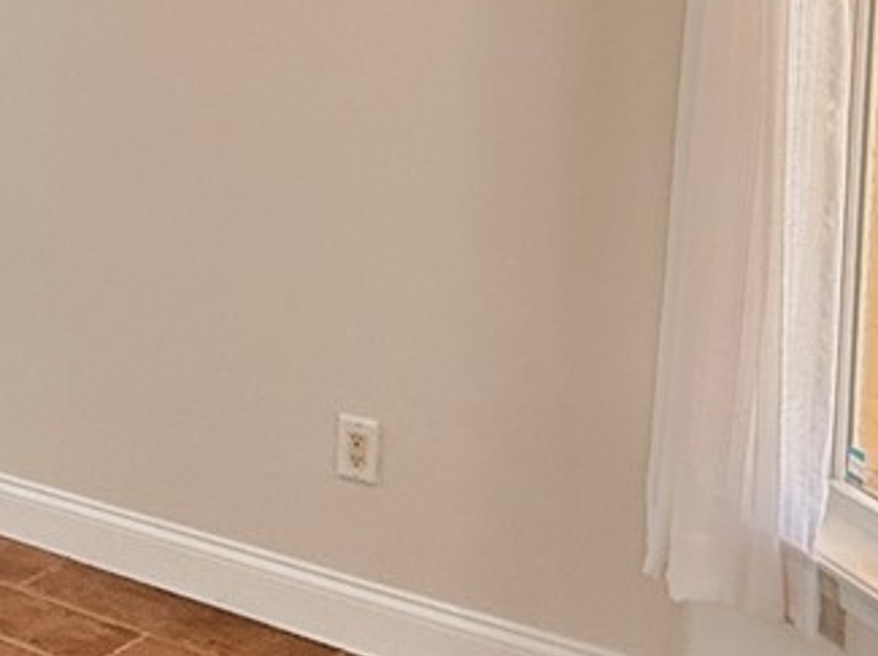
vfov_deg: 20.7
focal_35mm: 69
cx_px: -195
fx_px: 1748
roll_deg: -0.1
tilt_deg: -4.2
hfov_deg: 25.2
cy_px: 32
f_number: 2.2
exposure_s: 1/120
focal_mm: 2.22
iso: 125
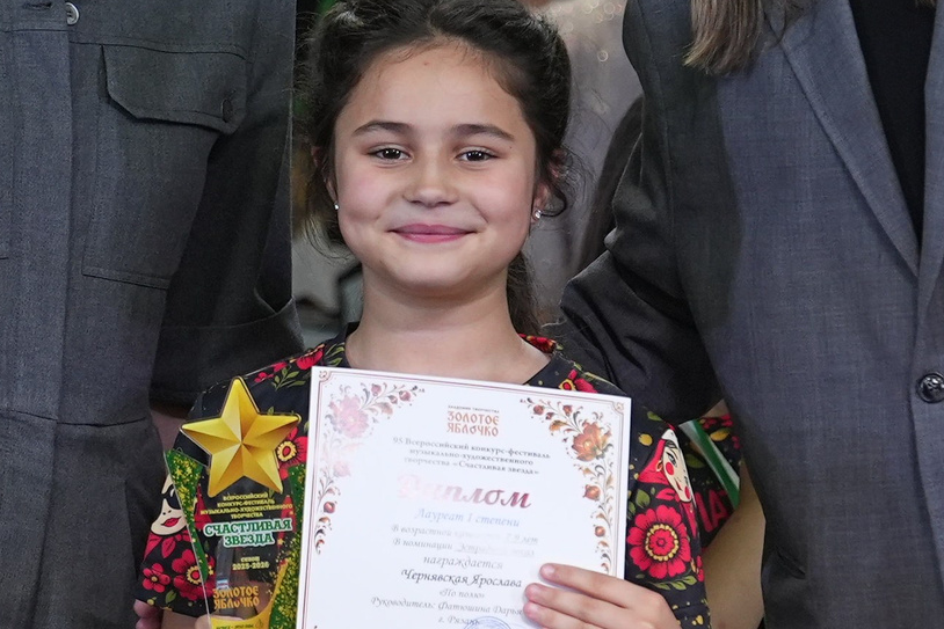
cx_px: 582
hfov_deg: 2.2
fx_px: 24730
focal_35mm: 943
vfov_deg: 1.5
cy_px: 126
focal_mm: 200
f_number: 2.8
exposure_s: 1/250
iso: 1000
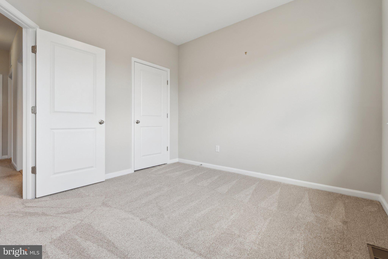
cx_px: 194
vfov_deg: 73.7
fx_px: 172
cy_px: 130
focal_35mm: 16
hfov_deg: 96.7
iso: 200
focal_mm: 16
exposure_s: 1/25
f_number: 7.1
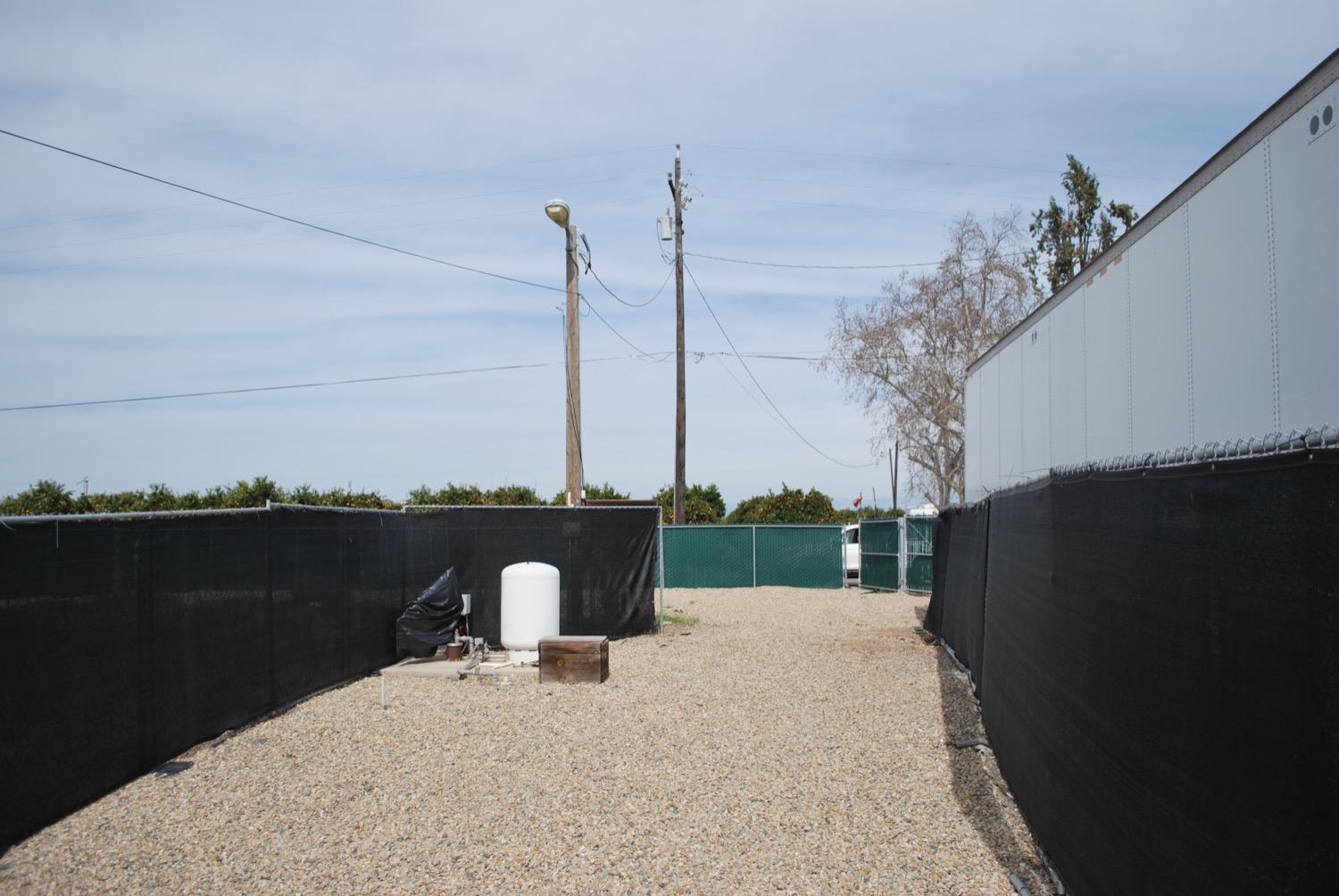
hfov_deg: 67.3
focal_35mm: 27
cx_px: 670
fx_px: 1005
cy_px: 448
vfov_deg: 48.0
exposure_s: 1/1250
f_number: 3.5
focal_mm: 18
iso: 100
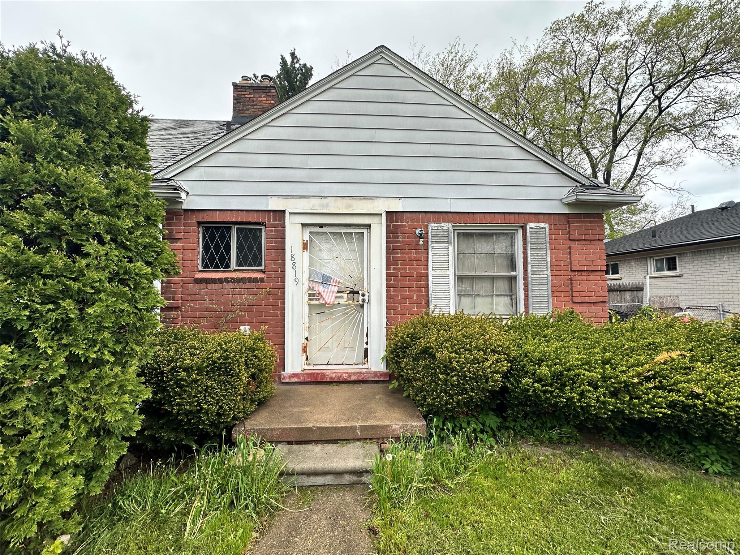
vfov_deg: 85.7
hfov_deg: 102.1
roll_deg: +2.3
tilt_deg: +5.8
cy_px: 278
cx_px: 370
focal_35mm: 14
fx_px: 299
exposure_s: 1/460
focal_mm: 2.22
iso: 40
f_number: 2.2
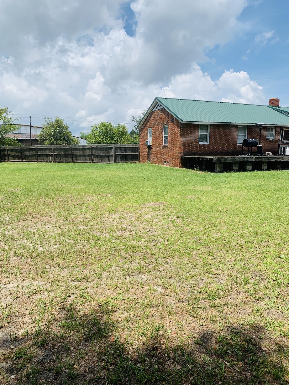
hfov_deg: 53.1
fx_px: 289
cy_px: 192
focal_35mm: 26
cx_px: 144
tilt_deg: -6.9
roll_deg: -2.4
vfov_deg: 67.3
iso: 25
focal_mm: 4.25
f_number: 1.8
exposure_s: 1/2915
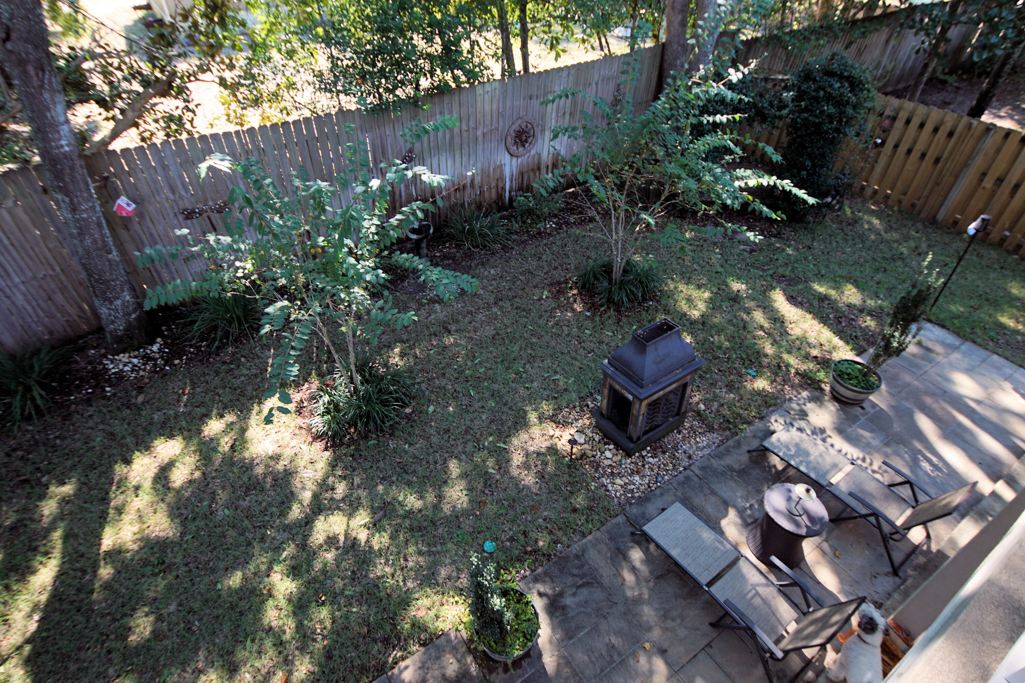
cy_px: 342
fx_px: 513
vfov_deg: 67.4
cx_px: 512
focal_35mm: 18
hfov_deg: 90.0
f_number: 4.5
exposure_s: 1/60
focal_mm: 12
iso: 125
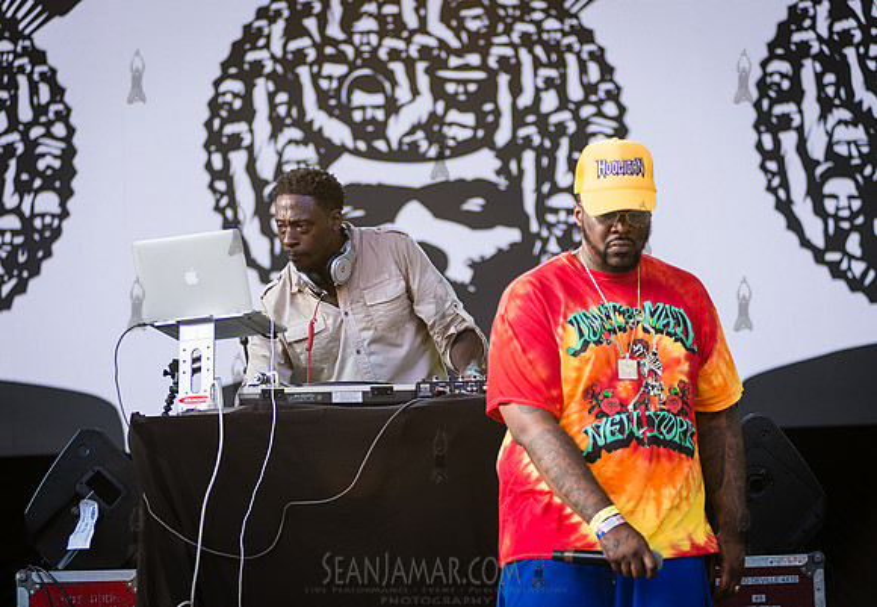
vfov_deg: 12.8
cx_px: 389
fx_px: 2710
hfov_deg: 18.4
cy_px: 281
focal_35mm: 110
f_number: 2.8
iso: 200
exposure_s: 1/400
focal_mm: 100
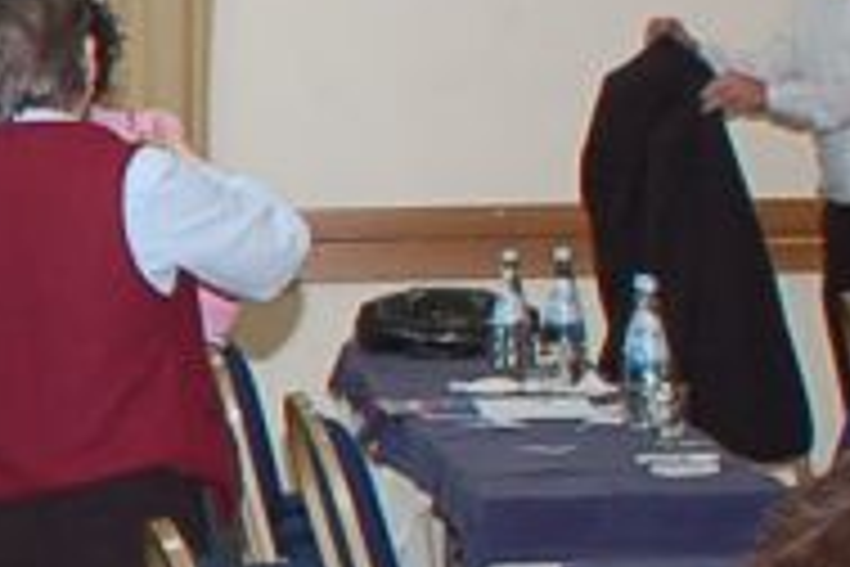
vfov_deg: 6.2
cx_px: -969
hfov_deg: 8.7
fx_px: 5218
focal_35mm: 221
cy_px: 346
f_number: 4
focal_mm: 28
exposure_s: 1/60
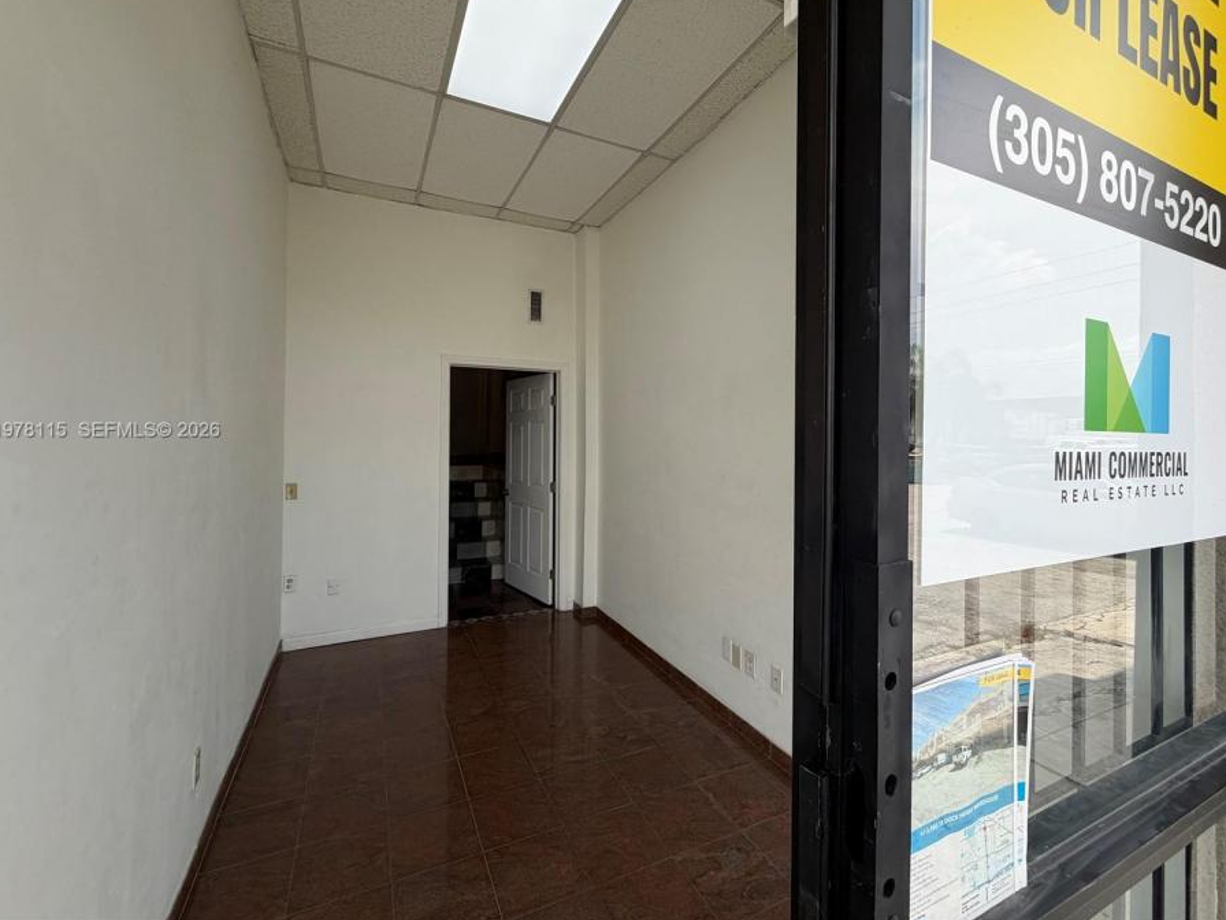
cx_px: 621
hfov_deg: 98.2
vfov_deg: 81.7
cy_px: 431
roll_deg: -1.0
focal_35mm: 15
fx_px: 531
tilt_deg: +0.0
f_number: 2.2
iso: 40
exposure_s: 1/531
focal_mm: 2.22
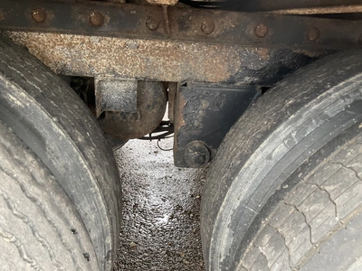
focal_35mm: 29
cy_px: 136
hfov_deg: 61.7
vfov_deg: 48.2
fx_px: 303
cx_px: 181
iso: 80
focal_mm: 3
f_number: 1.8
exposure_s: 1/60
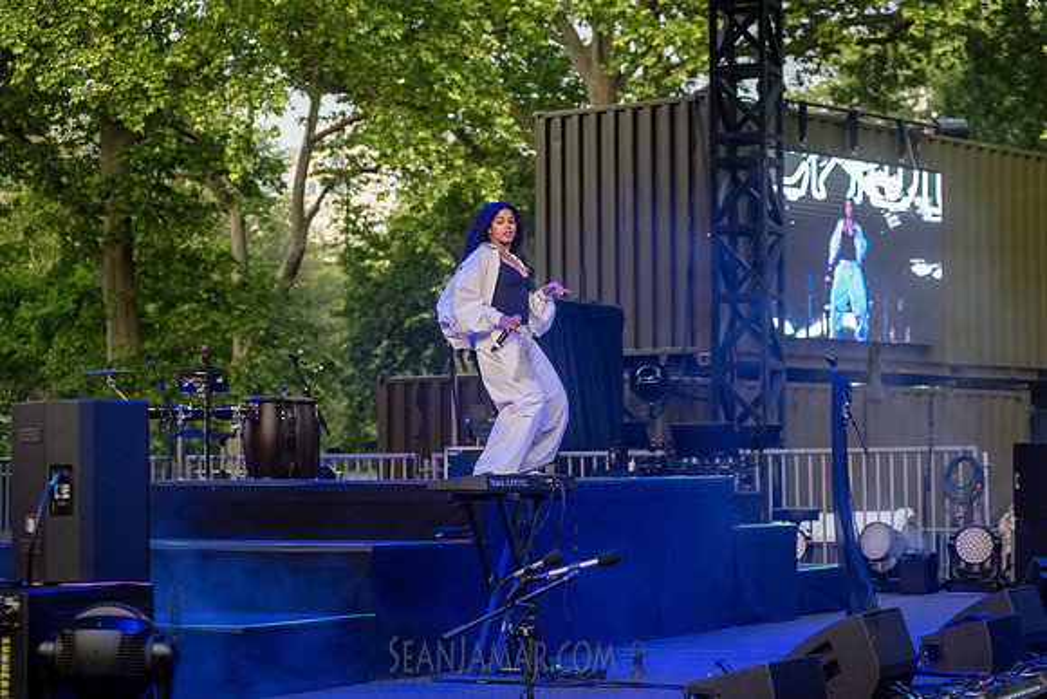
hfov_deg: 21.8
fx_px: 2719
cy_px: 350
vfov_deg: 14.6
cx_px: 524
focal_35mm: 93
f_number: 4
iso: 2500
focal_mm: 92
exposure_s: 1/500
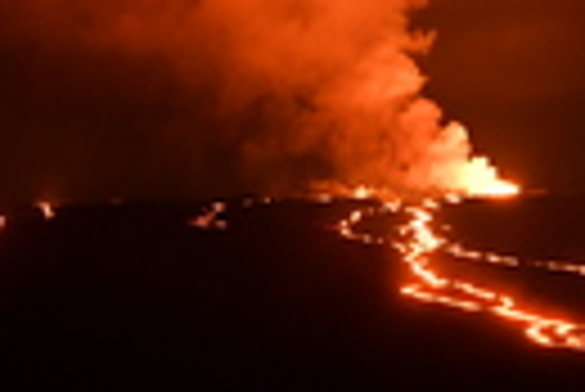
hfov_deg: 6.8
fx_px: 4897
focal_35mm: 301
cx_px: 477
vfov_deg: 4.6
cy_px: 210
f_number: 2.8
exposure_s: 1/5
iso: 1000
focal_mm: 70
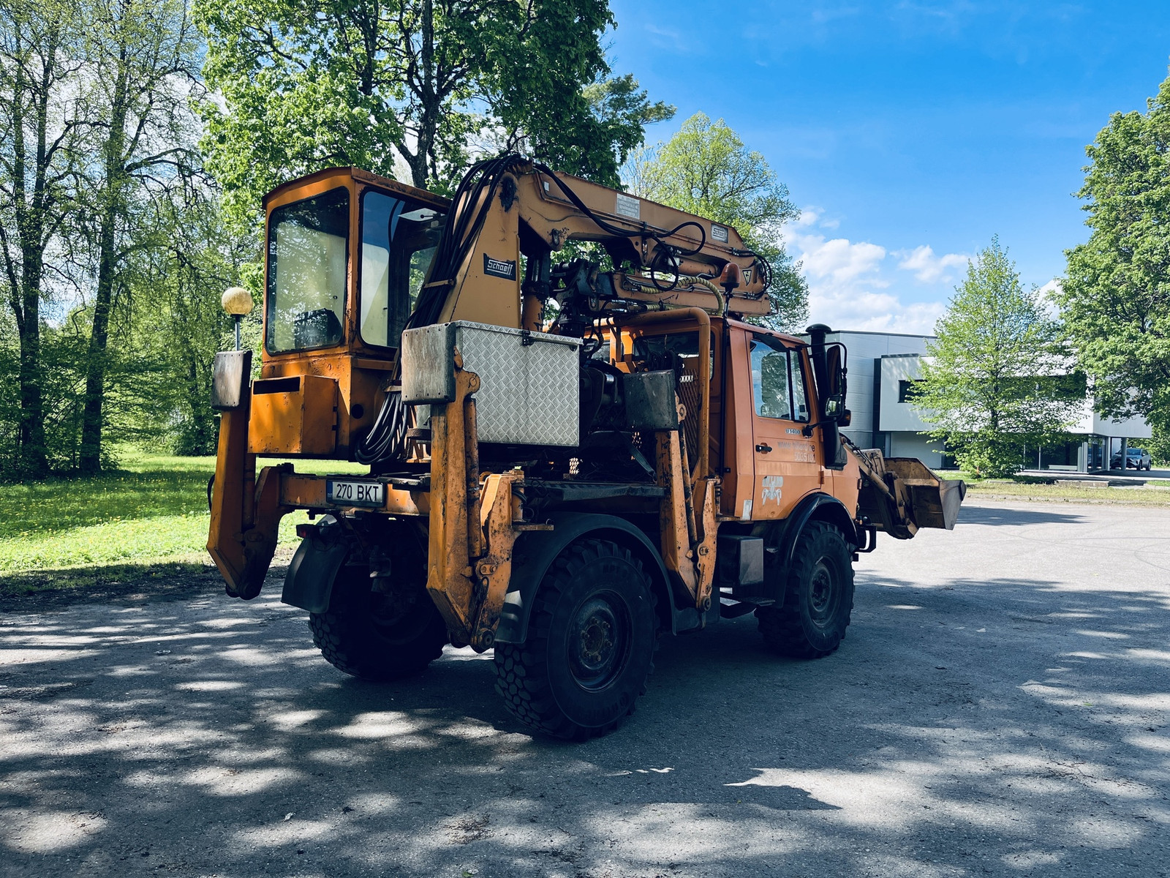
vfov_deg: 53.1
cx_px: 585
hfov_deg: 67.3
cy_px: 439
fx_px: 879
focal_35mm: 26
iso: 50
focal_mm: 5.1
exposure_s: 1/1106
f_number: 1.6
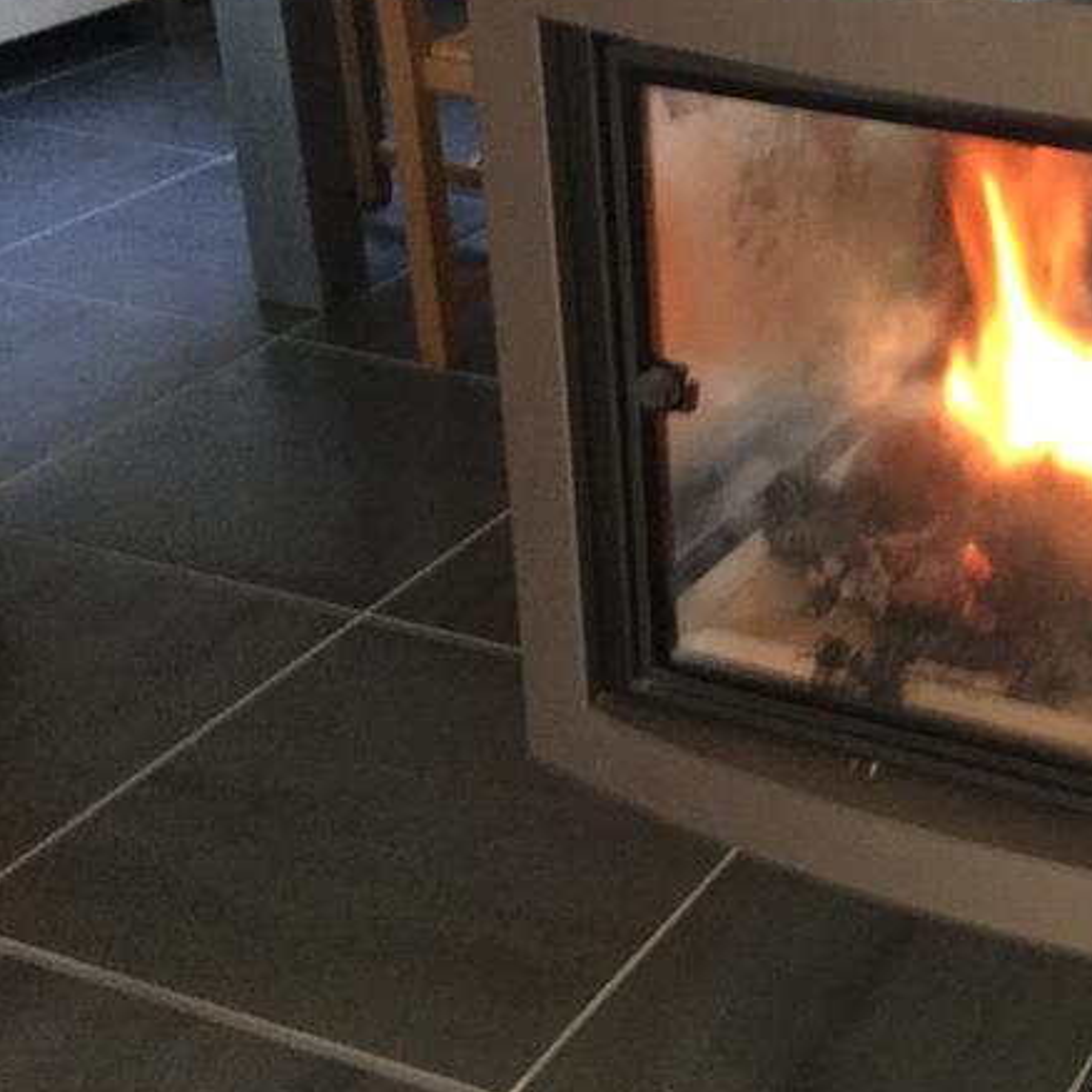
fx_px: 2284
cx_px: 1072
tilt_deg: -28.8
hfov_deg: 25.6
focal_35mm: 64
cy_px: 441
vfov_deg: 26.8
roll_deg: -1.3
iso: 250
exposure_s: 1/15
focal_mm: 3.3
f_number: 2.4
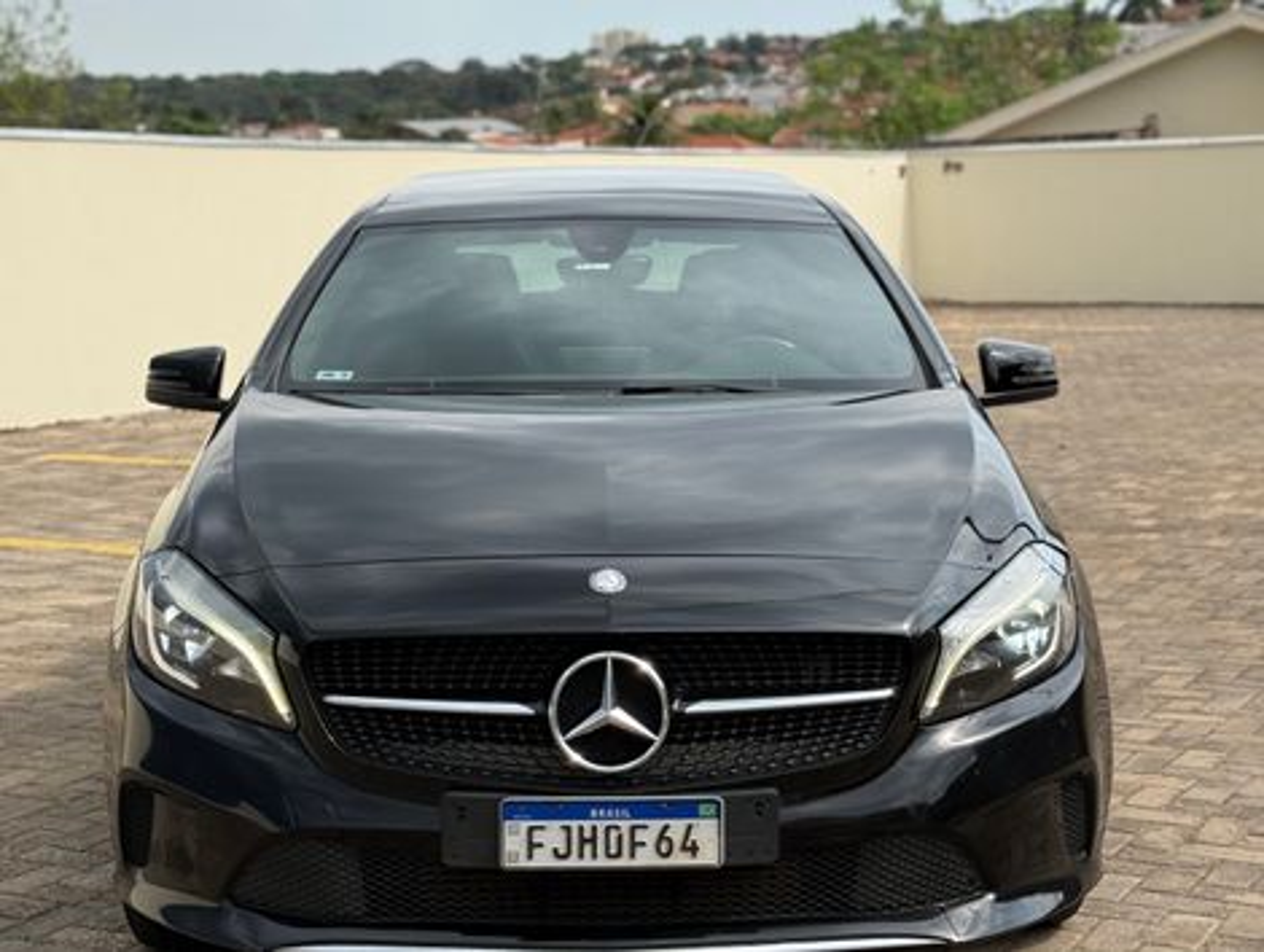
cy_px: 476
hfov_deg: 39.6
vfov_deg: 30.3
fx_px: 1755
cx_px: 632
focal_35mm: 48
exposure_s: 1/2273
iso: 80
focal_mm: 6.76
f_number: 1.78
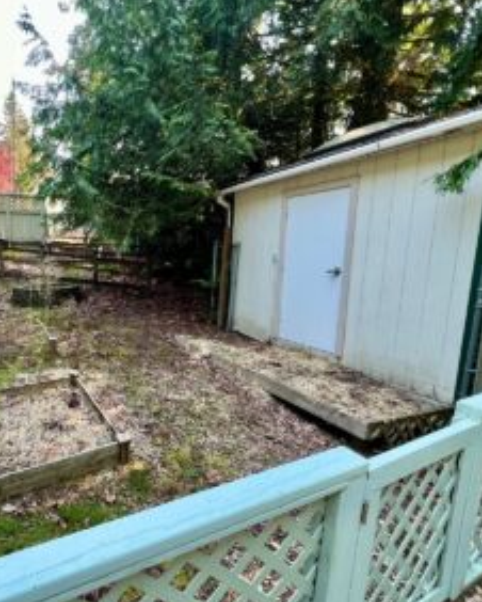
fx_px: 321
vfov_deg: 86.3
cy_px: 312
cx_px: 143
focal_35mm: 18
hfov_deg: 70.6
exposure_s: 1/99
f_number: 1.8
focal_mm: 1.57
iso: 50
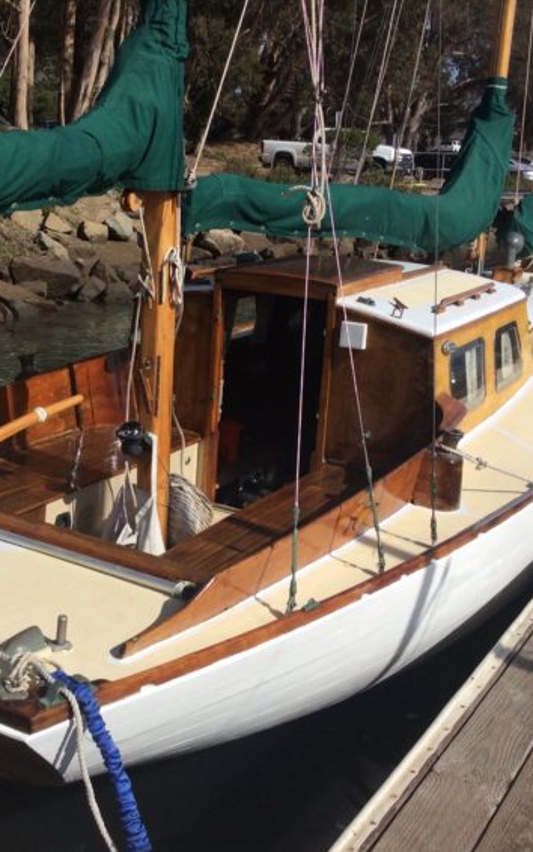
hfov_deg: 27.6
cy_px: 423
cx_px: 137
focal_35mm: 46
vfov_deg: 43.5
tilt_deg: -14.7
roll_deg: -1.3
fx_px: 1069
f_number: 2.4
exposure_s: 1/2865
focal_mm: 3.3
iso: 32
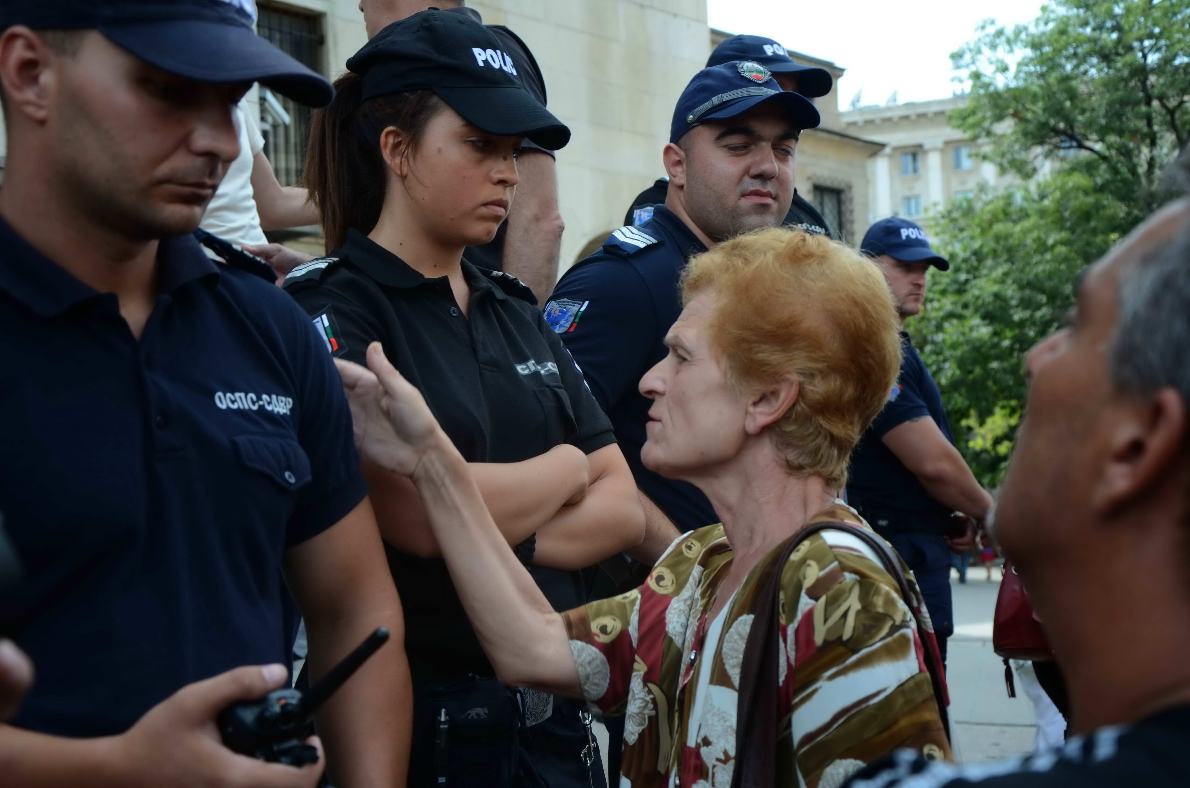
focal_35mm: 48
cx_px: 595
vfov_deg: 28.0
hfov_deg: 41.2
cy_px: 394
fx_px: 1583
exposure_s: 1/250
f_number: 4.2
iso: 160
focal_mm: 32
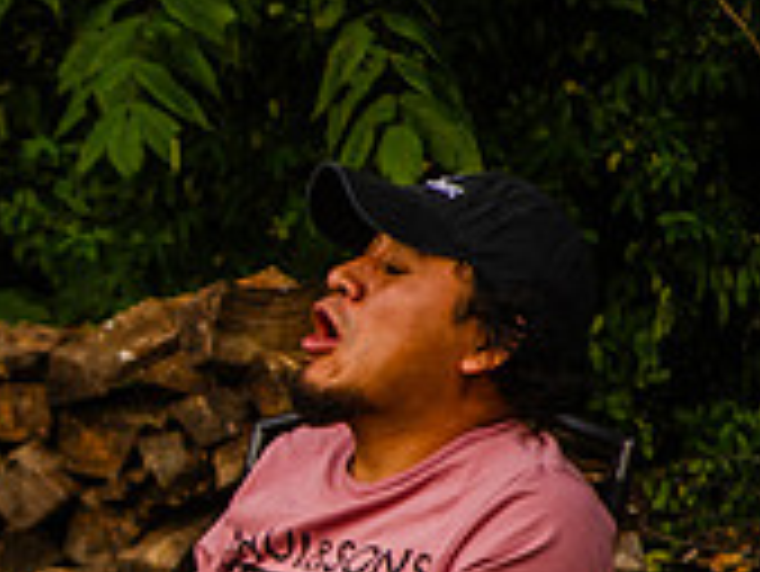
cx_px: -198
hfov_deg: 2.7
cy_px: 423
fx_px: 16280
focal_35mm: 741
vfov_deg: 2.0
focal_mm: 150
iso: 360
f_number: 5.6
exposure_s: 1/500
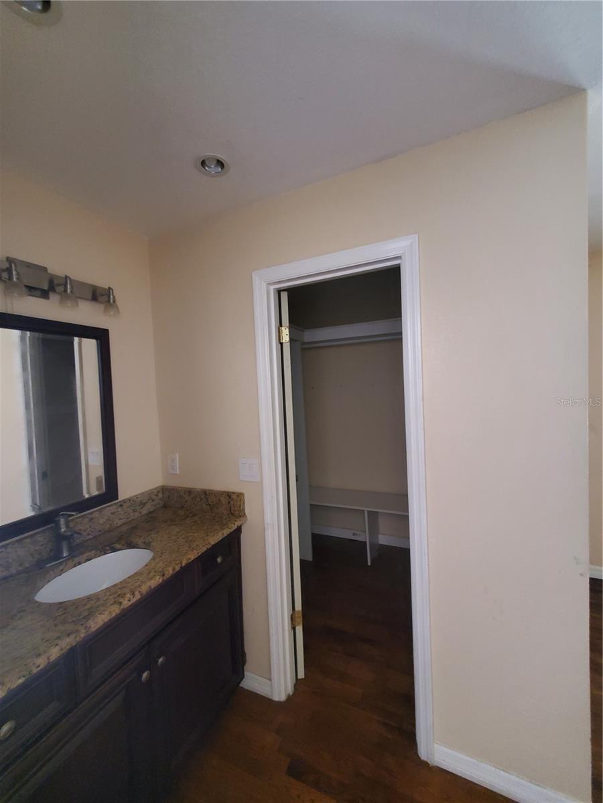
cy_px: 402
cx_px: 302
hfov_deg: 89.9
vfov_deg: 106.2
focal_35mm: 13
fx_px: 302
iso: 1000
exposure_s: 1/14
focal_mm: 1.8
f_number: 2.2
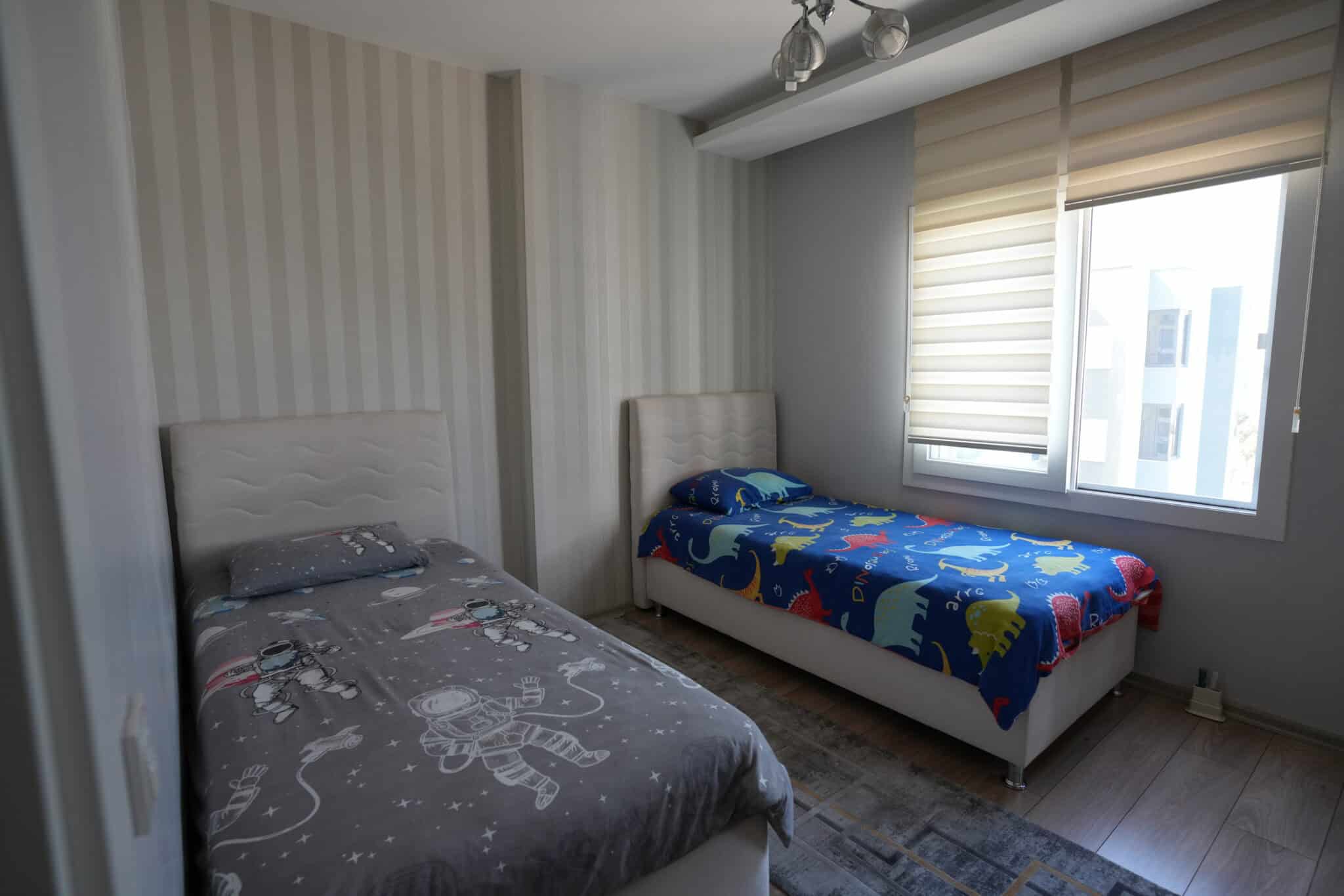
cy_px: 448
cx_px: 672
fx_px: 635
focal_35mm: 17
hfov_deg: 93.3
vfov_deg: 70.4
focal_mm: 17
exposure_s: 1/160
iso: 640
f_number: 4
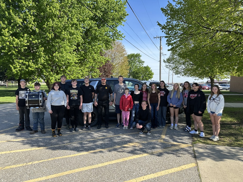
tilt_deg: -2.8
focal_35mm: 24
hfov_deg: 71.6
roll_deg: -0.2
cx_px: 122
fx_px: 168
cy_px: 91
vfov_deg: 56.8
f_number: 1.78
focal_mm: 6.86
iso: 80
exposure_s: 1/1495
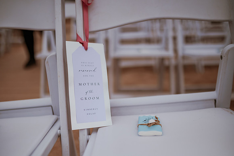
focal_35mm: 35
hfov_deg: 54.5
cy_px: 78
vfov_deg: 37.8
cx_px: 117
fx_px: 227
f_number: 1.4
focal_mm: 35
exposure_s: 1/8000
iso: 160
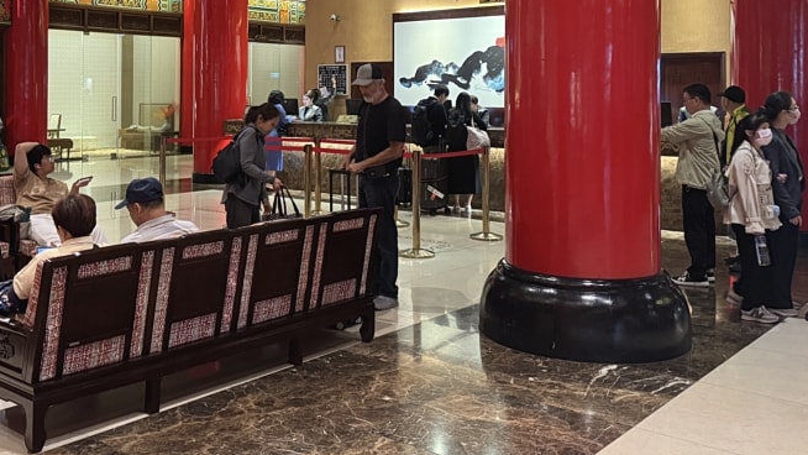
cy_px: 80
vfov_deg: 28.9
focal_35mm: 40
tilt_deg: +1.3
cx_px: 310
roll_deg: -0.4
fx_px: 857
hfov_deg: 50.0
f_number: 1.78
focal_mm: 6.76
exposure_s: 1/60
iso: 800
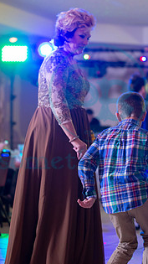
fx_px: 1410
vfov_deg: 10.7
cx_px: 97
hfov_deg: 6.0
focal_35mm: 202
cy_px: 110
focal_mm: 135
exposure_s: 1/200
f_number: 2.8
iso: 1600
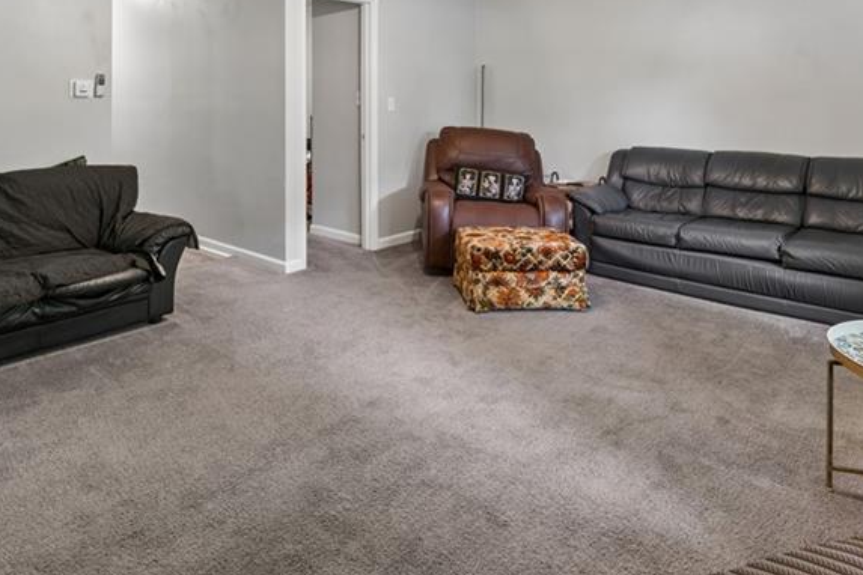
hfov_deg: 70.9
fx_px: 599
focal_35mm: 25
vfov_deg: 47.4
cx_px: 352
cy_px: 86
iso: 400
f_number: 13
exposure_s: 1/2
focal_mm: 14
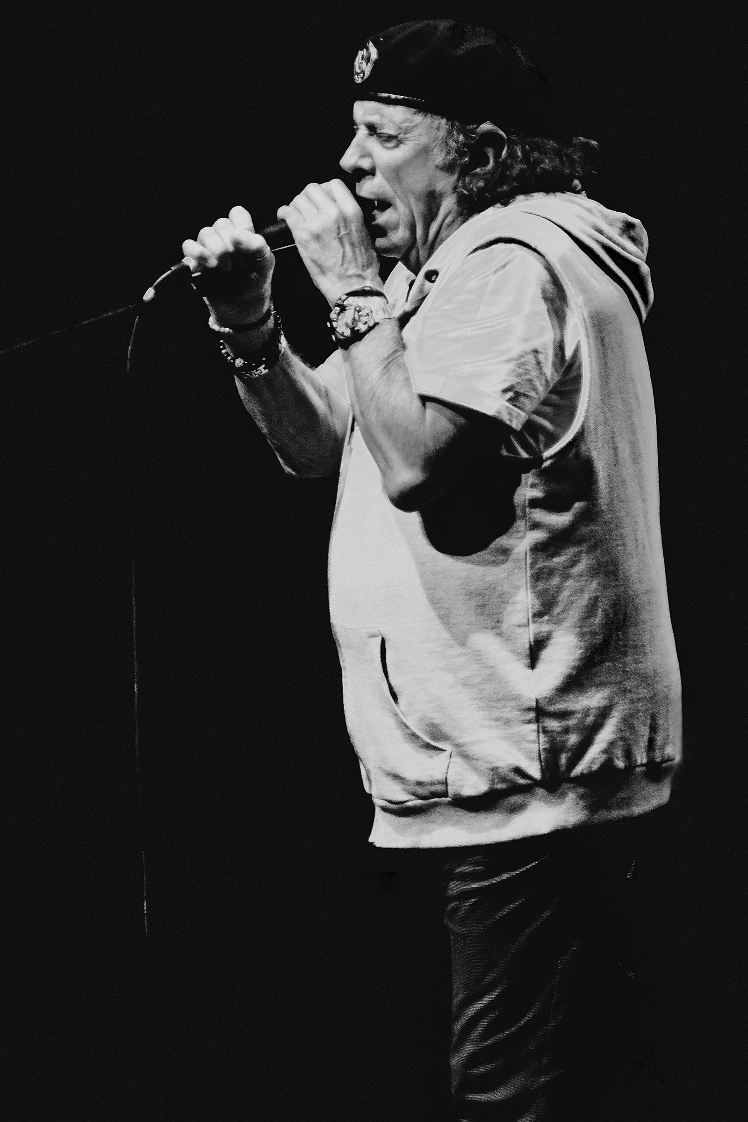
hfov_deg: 6.8
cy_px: 561
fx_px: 6295
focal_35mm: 202
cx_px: 374
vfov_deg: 10.2
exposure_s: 1/100
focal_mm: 135
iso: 4000
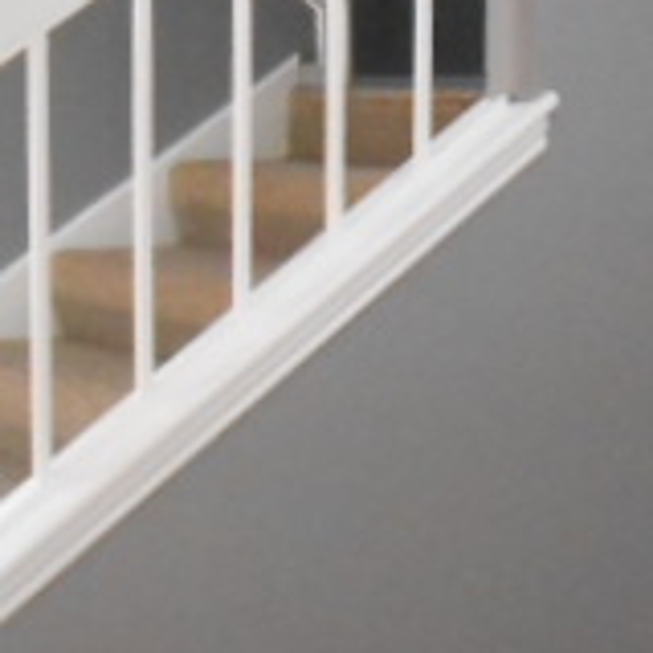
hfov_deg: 18.4
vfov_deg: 18.9
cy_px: 367
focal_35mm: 92
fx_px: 1963
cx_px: 653
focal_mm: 4.6
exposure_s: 1/25
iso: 800
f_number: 3.5
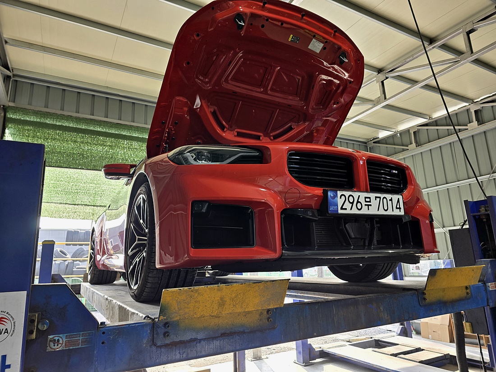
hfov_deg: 73.9
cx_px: 248
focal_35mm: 23
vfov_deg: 58.9
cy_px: 186
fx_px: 330
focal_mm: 6.3
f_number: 1.7
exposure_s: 1/180
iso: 64
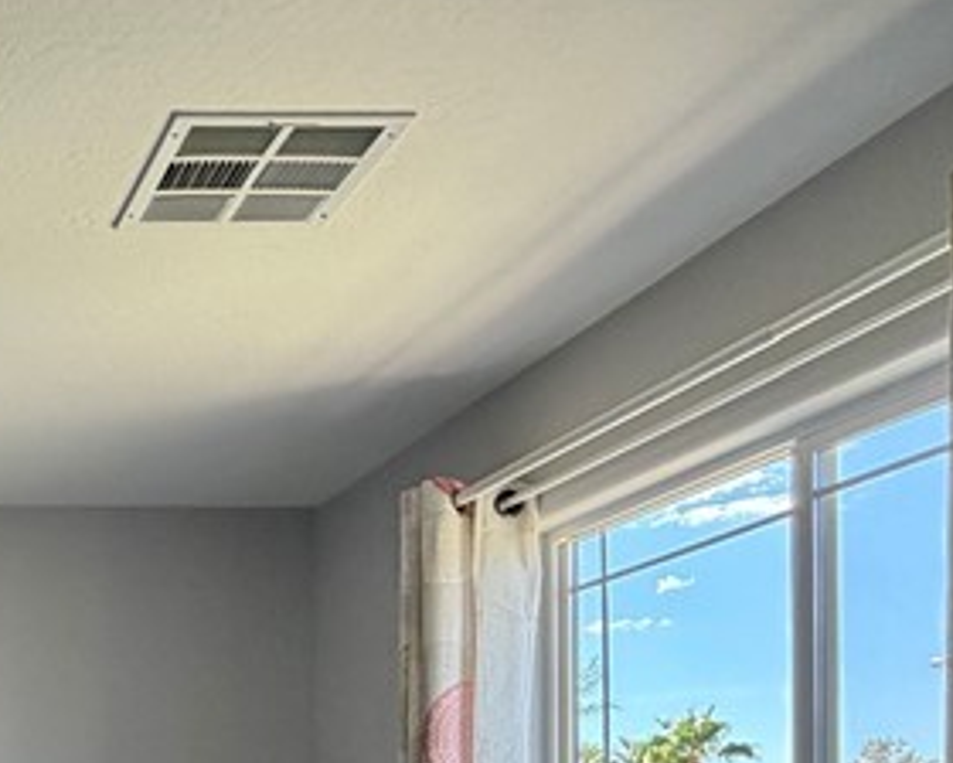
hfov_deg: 31.8
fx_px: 1410
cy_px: 882
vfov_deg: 27.2
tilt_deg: -0.9
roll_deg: +0.3
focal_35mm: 50
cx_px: -160
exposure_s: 1/121
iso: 160
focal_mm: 2.22
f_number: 2.2
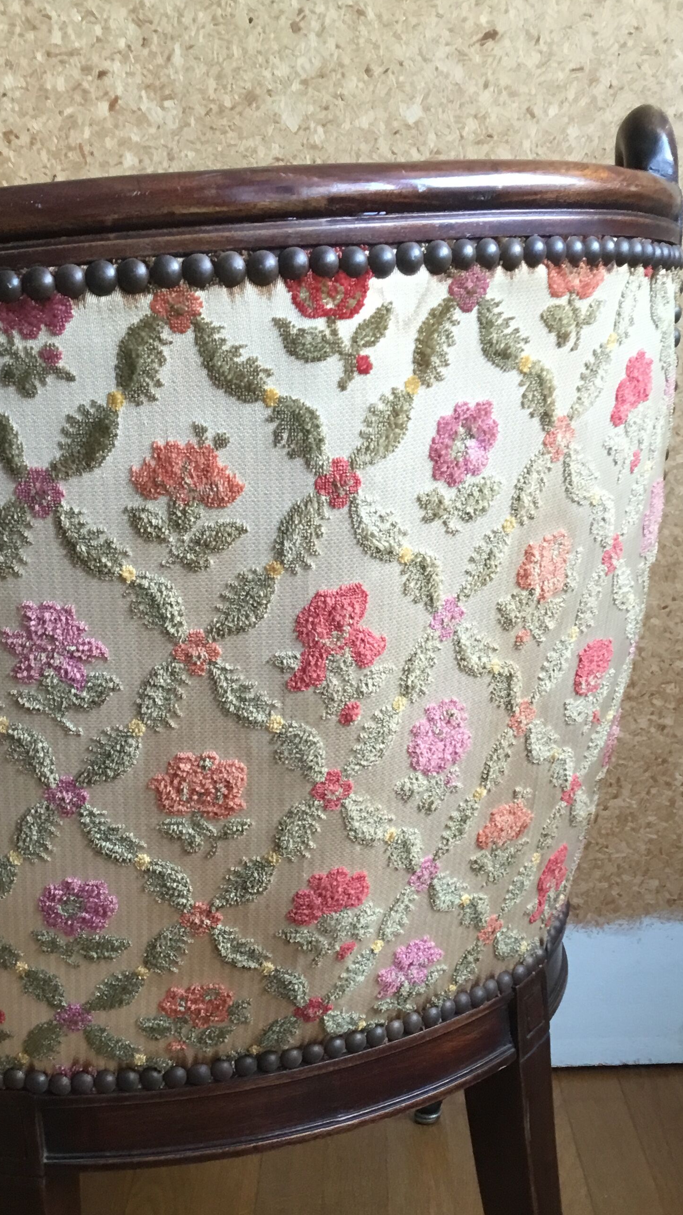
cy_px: 737
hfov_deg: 27.7
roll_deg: +4.4
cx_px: 280
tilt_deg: -14.4
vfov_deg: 47.0
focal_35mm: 43
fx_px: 1385
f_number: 2.4
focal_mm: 3.3
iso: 125
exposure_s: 1/33
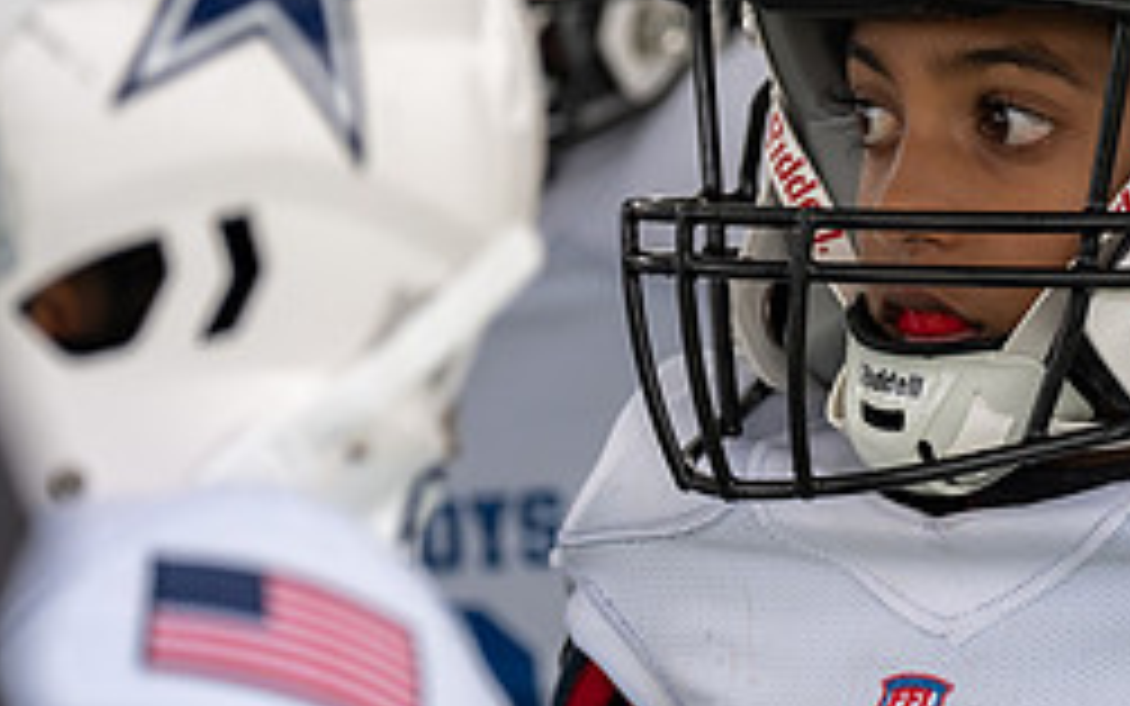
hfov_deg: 4.2
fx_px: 15556
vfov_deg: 2.6
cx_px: 1005
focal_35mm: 505
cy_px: 535
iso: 100
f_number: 2.8
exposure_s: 1/320
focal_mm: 168
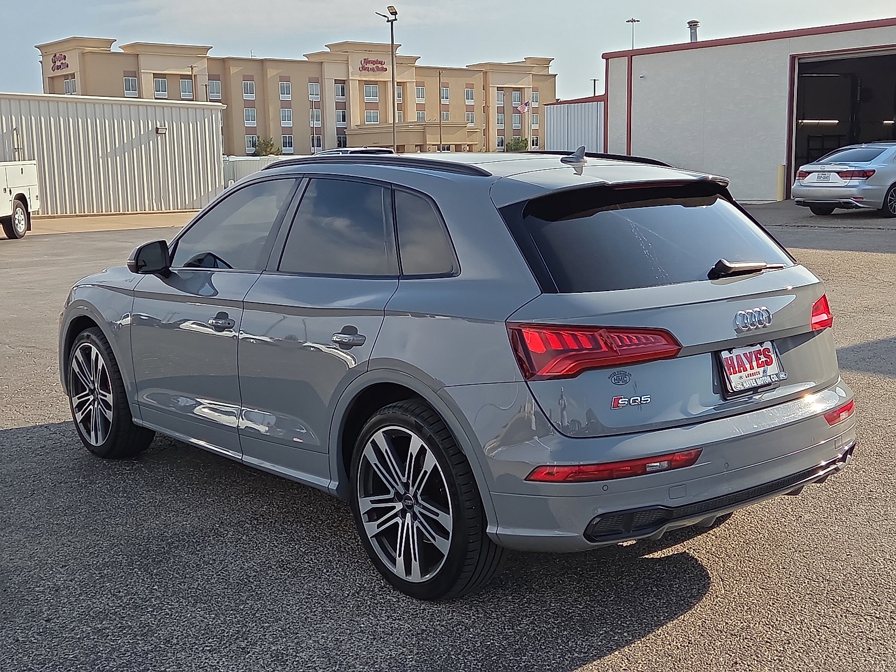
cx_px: 448
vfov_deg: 32.9
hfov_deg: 42.9
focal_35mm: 44
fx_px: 1139
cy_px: 336
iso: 25
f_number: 1.8
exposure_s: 1/1250
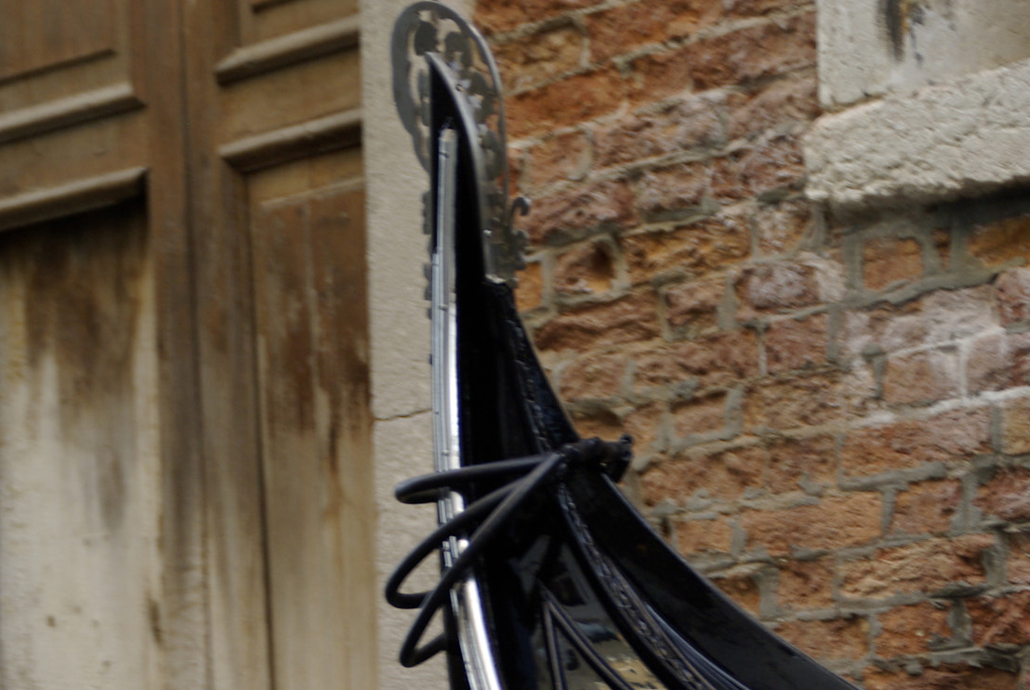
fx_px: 5443
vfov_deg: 7.2
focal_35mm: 190
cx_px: 582
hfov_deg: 10.8
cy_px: 623
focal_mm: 68
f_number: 5.6
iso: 280
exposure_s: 1/45
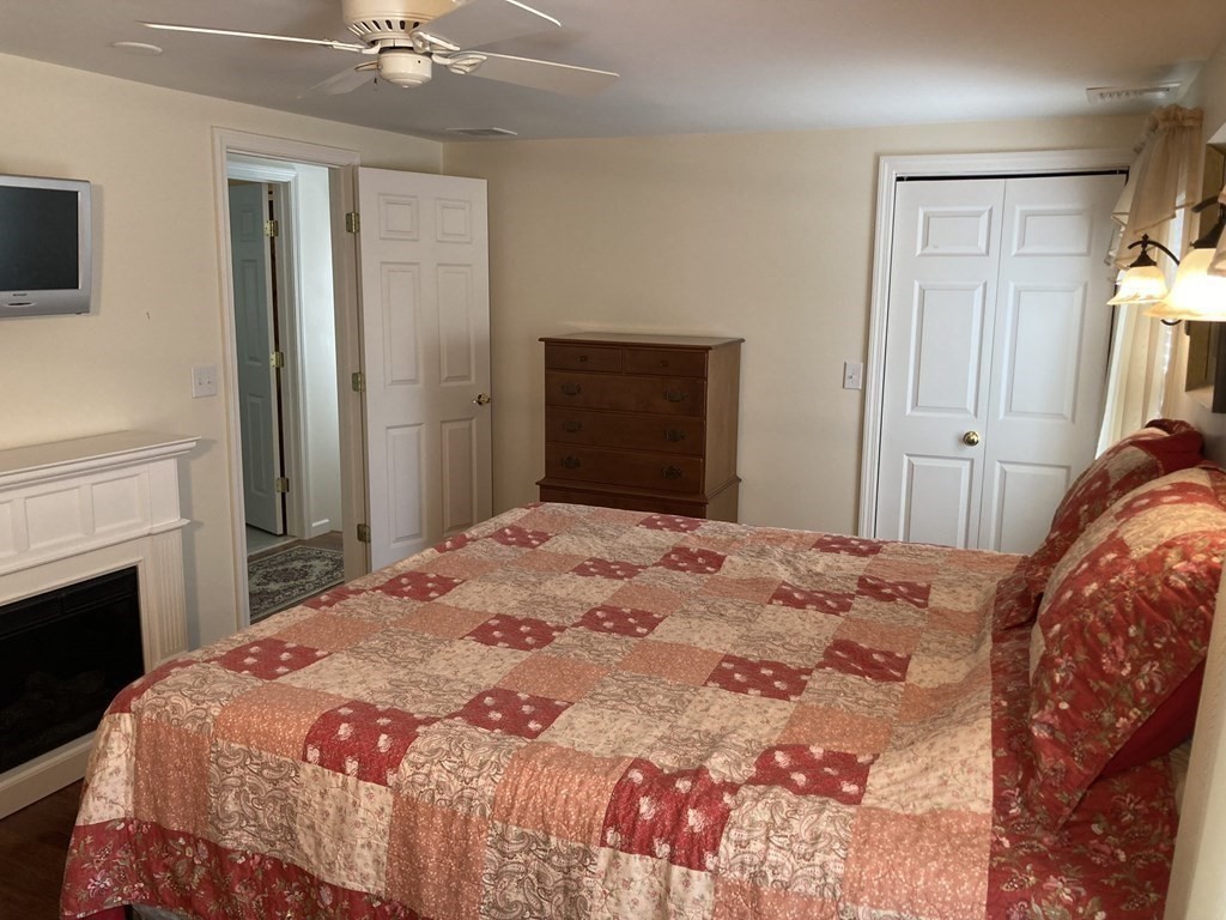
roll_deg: -0.6
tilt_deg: -8.9
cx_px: 613
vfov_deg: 49.7
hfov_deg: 63.4
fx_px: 992
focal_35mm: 28
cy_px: 460
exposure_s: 1/60
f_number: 1.8
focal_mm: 3.99
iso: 80
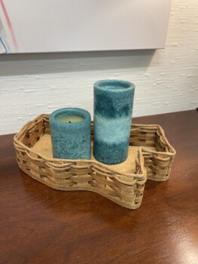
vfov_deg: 67.3
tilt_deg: -30.0
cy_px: 132
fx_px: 198
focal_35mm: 26
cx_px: 99
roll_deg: -1.0
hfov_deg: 53.1
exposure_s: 1/60
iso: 64
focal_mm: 5.1
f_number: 1.6
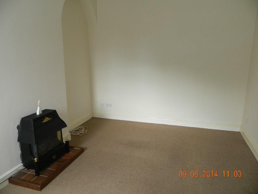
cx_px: 129
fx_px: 186
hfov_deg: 69.4
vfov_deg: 54.9
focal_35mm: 25
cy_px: 97
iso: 110
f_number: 3.1
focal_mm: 4.5
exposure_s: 1/30
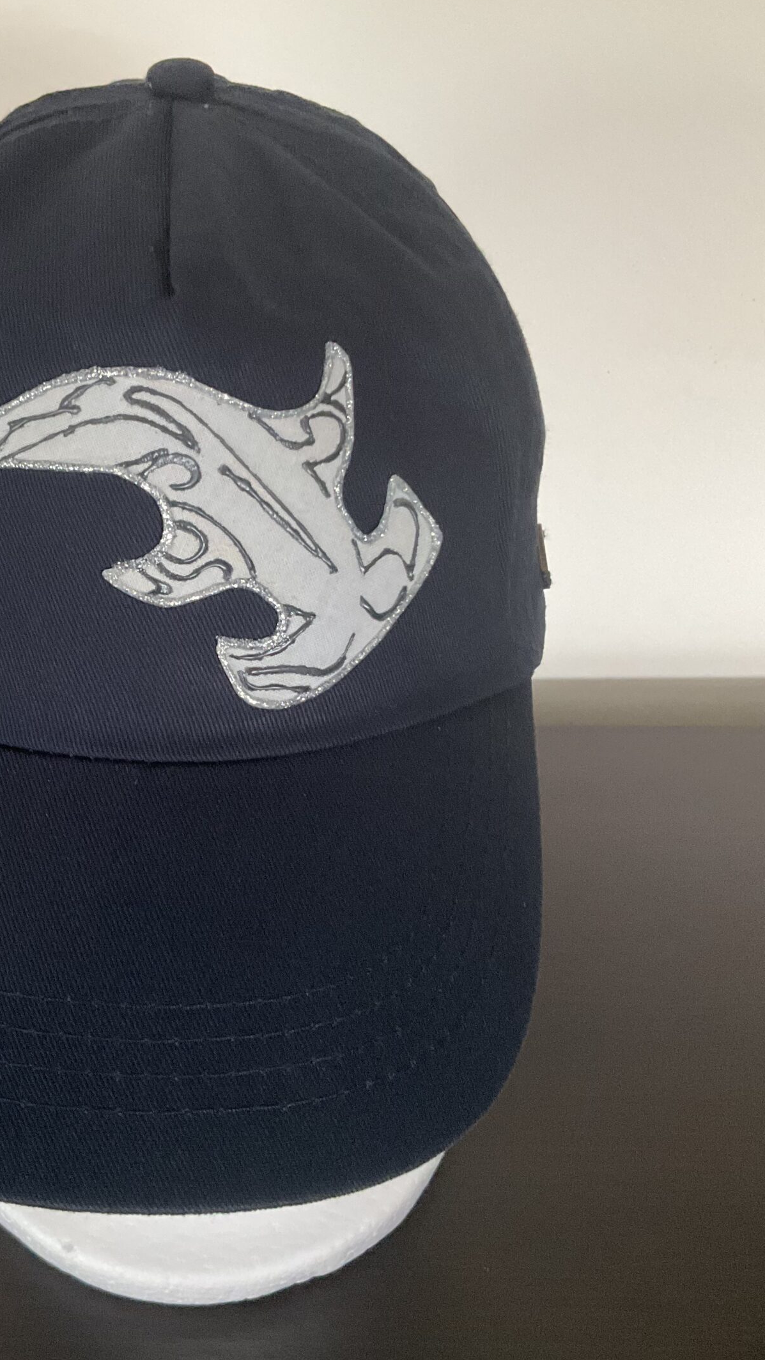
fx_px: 1370
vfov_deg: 52.8
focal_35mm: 38
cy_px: 686
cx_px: 192
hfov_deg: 30.7
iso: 250
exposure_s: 1/60
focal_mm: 3
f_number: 1.8
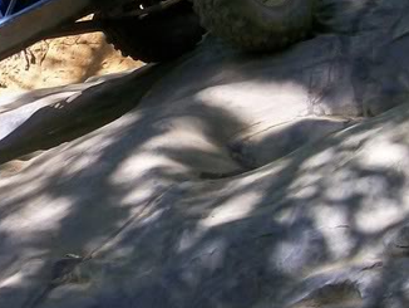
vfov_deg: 13.1
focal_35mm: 113
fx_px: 1336
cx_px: -59
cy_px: 97
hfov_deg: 16.8
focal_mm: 6
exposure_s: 1/320
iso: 80
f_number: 2.7
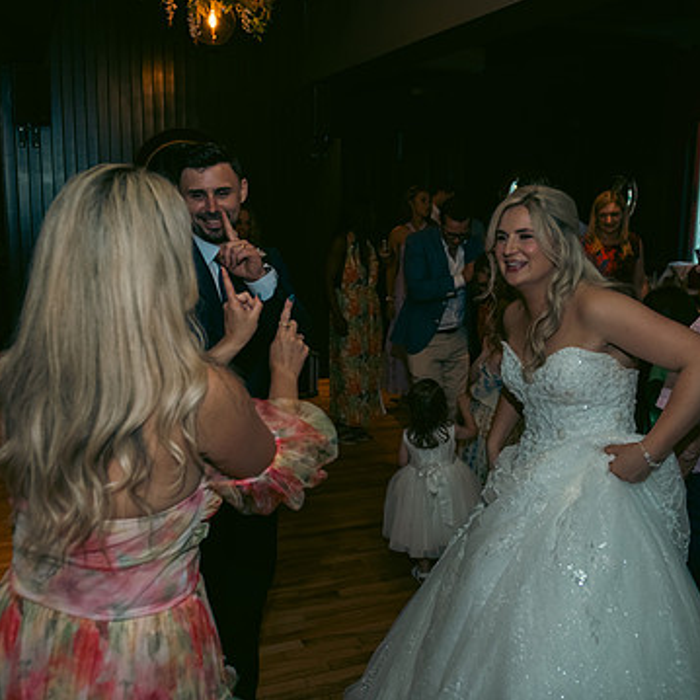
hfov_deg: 49.7
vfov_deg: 49.7
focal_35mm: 33
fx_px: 755
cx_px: 365
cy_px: 329
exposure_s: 1/160
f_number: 3.5
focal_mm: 24
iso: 640
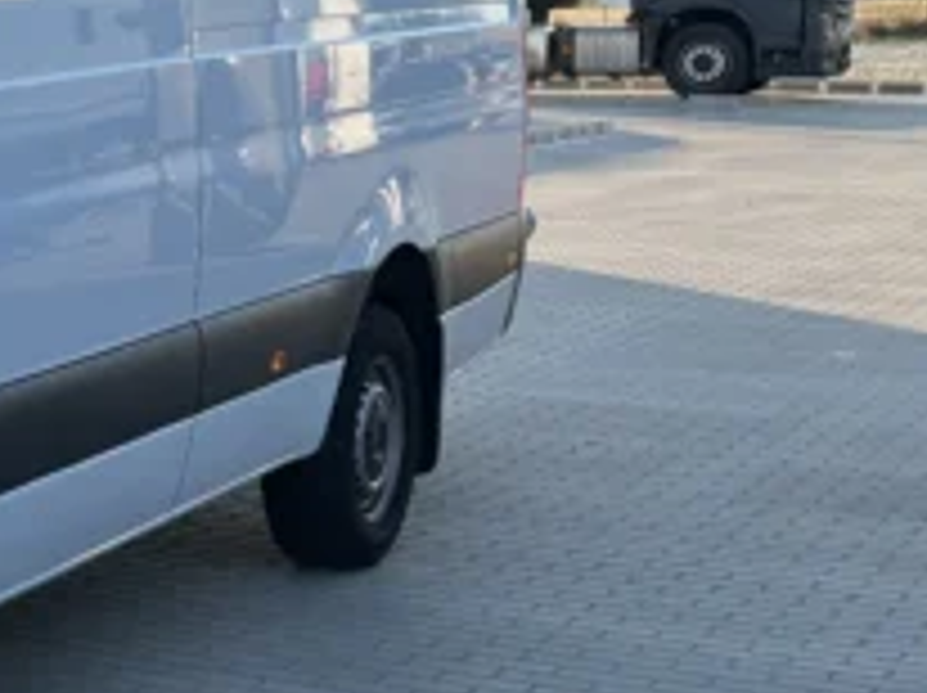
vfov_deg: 15.2
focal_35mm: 97
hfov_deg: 17.9
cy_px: 225
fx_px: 2595
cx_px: -490
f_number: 1.6
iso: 64
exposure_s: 1/1064
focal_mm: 5.96
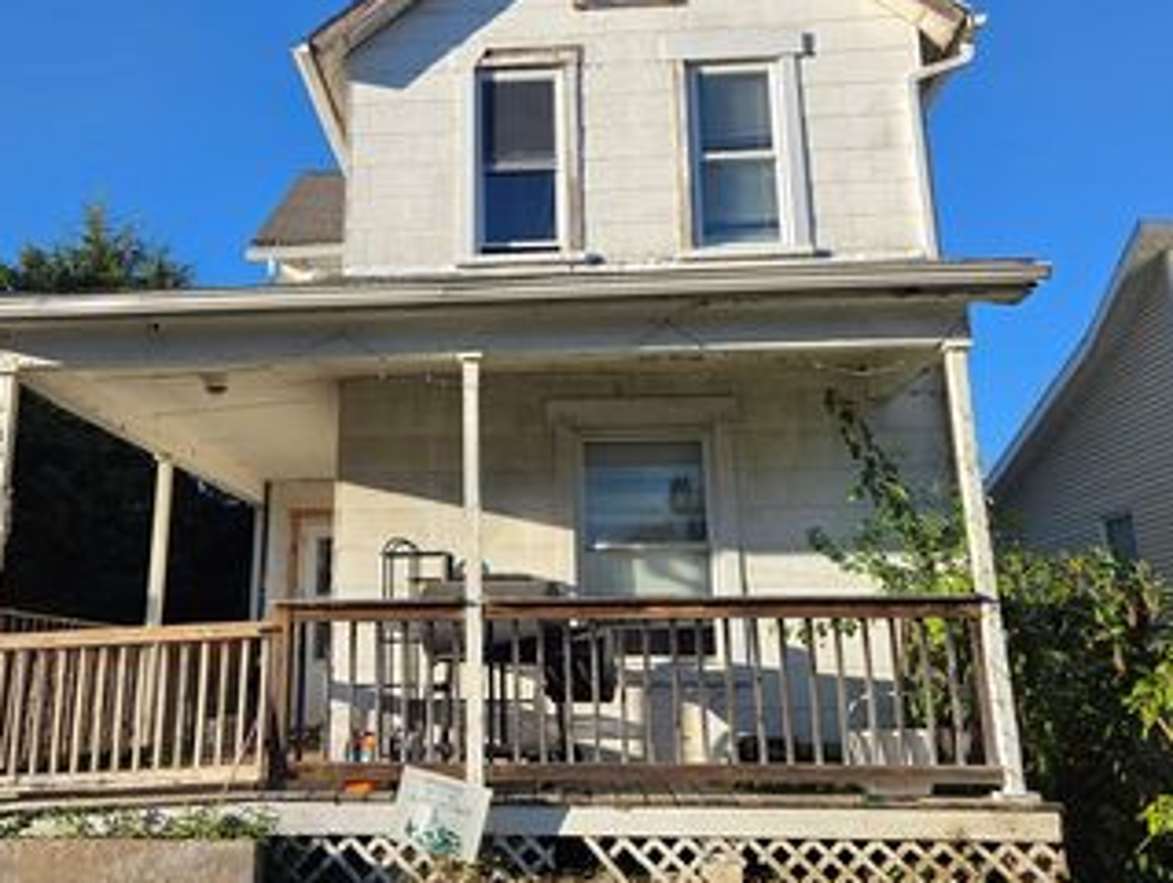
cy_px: 366
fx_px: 1221
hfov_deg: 51.0
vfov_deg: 39.6
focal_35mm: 36
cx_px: 471
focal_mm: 5.4
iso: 80
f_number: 1.8
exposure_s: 1/2607
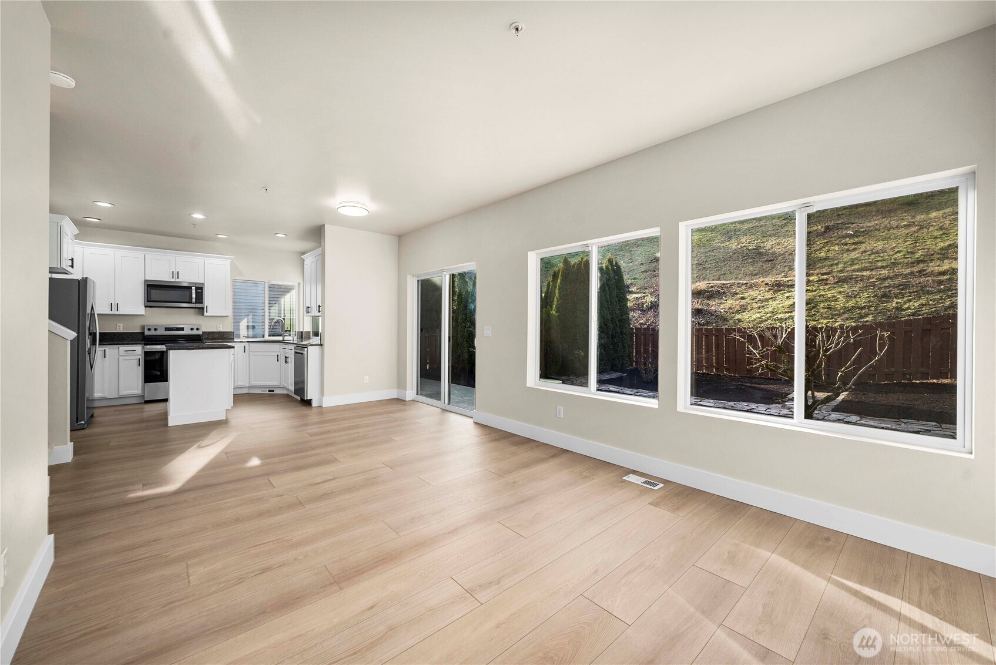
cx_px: 498
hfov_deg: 108.3
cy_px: 332
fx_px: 360
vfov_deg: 85.5
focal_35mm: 13
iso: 80
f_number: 7.1
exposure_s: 1/125
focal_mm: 13
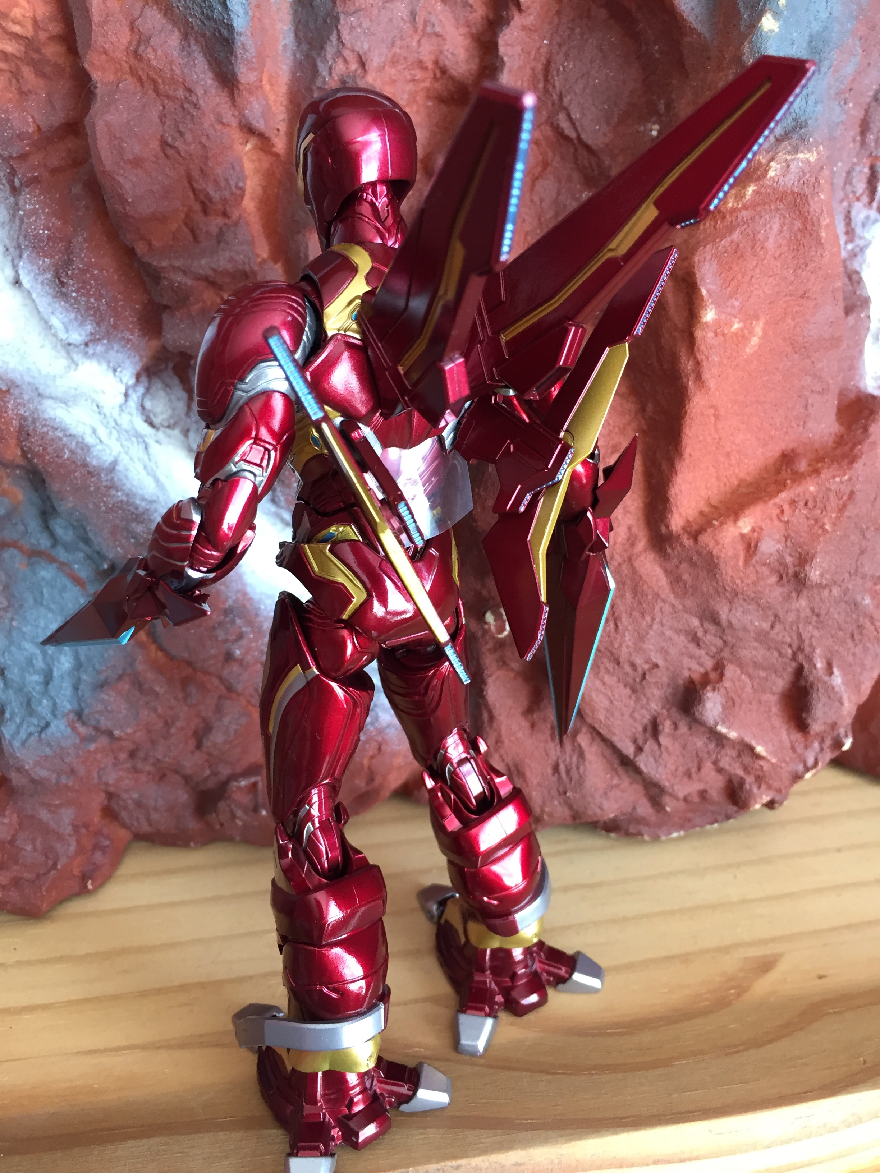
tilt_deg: -26.1
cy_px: 586
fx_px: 983
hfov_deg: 48.2
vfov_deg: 61.7
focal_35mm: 29
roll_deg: +4.2
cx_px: 440
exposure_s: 1/33
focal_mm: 4.15
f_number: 2.2
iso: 64
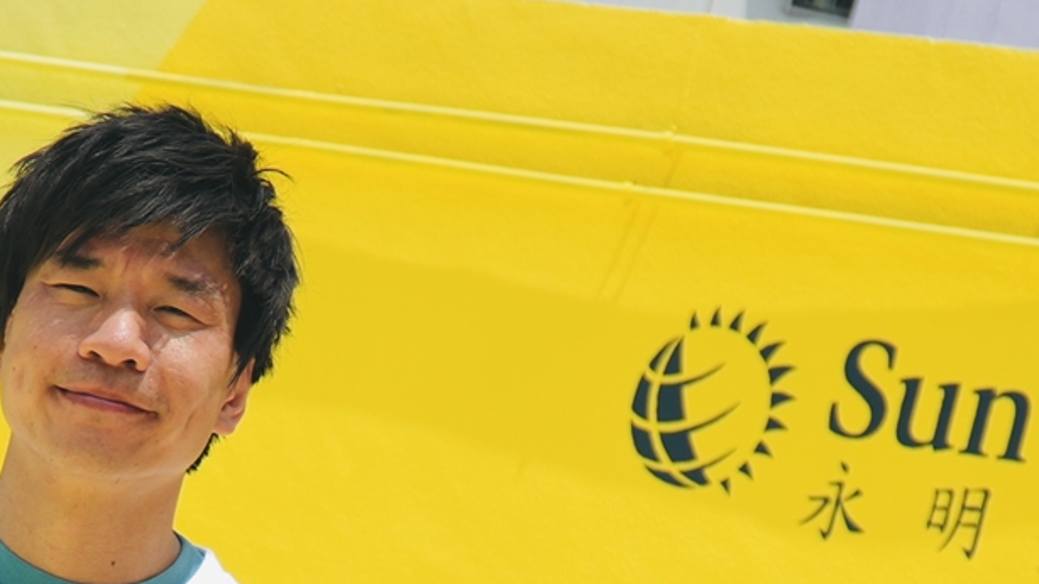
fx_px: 4324
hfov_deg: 13.7
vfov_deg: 7.5
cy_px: 1077
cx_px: 695
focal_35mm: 157
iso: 50
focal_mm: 31
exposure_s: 1/1000
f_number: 4.5
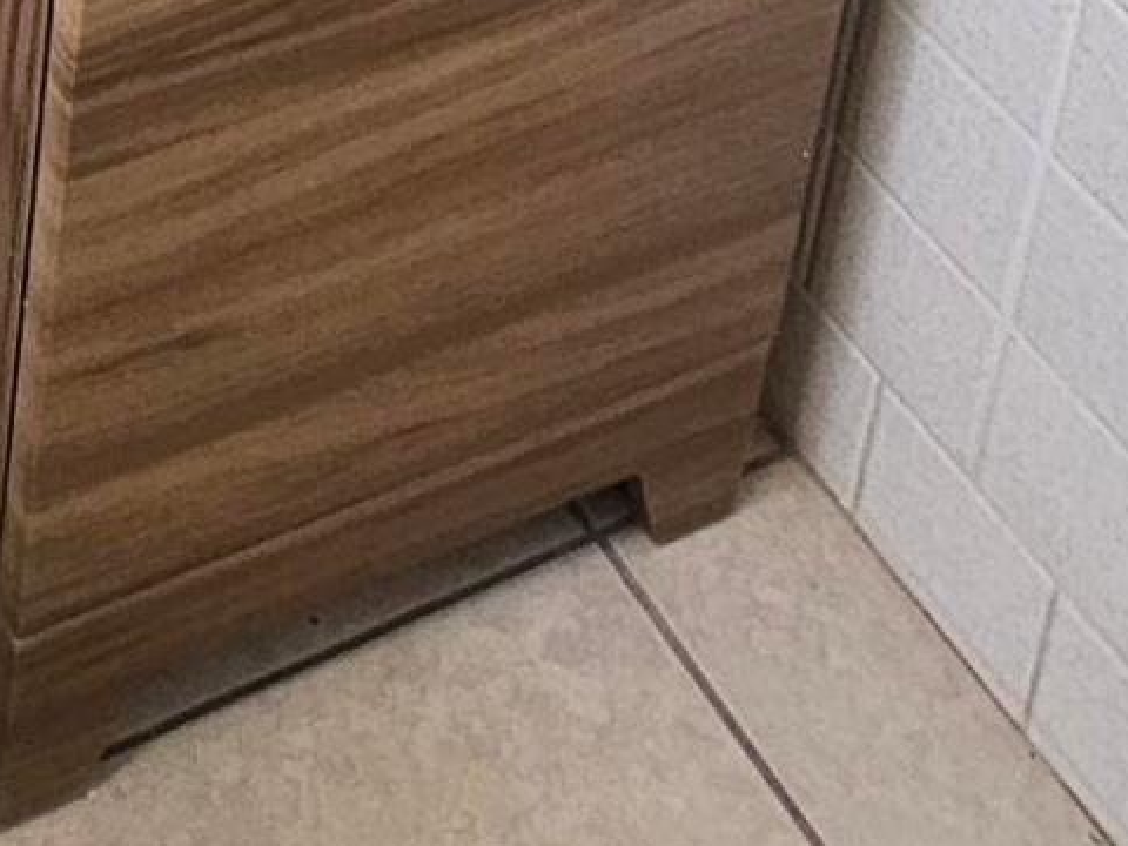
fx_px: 2542
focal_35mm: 78
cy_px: -1643
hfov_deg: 21.2
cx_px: -548
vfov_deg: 11.5
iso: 160
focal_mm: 2.2
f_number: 2.2
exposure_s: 1/60
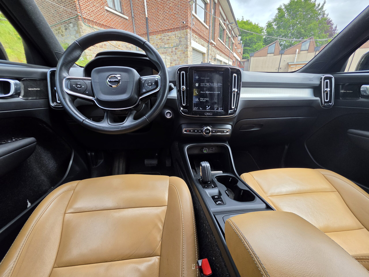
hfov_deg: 106.2
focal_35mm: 13
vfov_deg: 89.9
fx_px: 139
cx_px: 184
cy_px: 138
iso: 64
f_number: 1.9
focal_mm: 2.2
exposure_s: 1/719
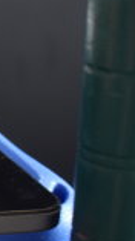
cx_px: -279
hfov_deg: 8.3
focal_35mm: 122
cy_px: 105
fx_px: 778
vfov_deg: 17.6
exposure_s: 1/30
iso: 560
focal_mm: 20
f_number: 3.5
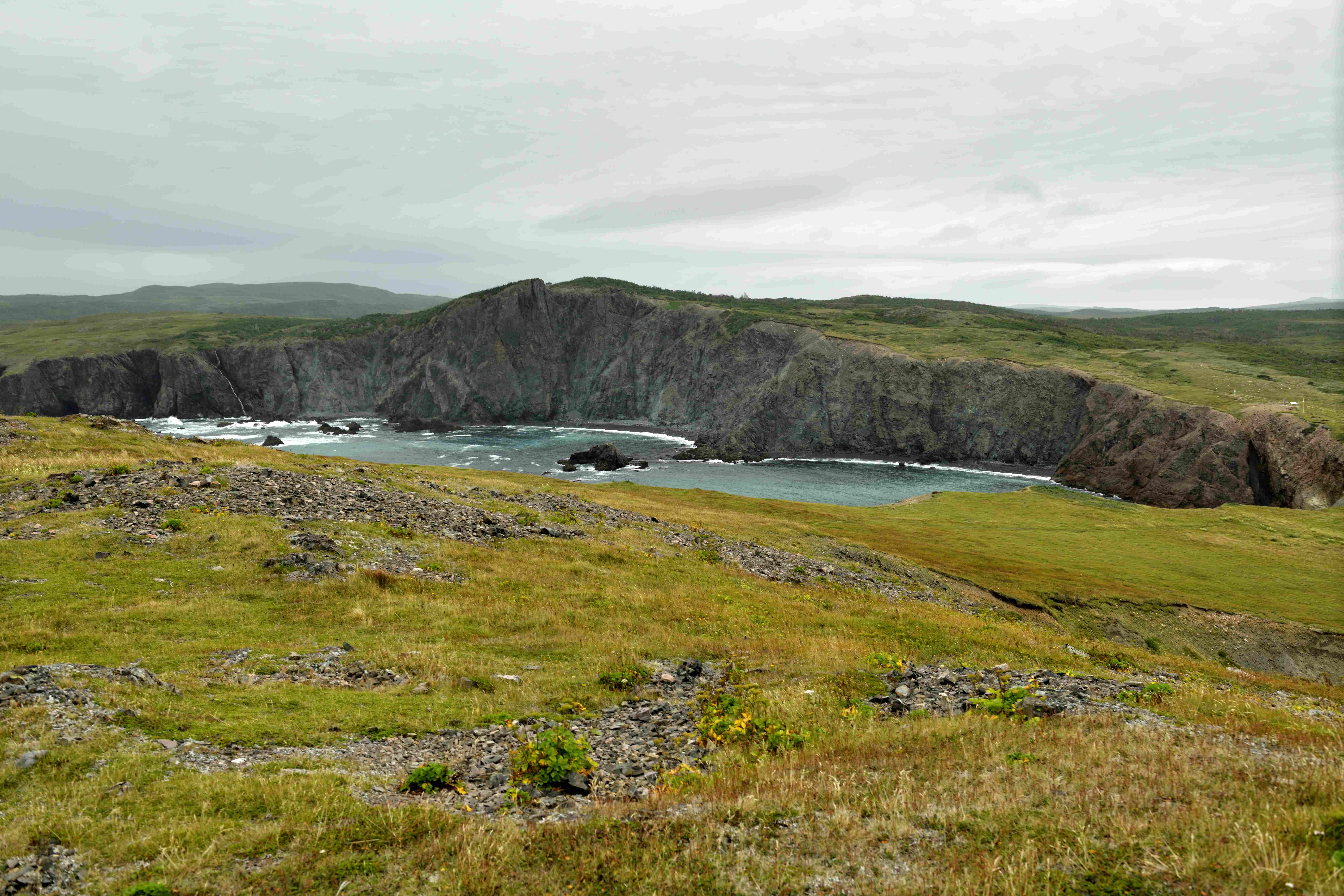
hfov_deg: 54.4
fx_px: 1307
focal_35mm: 35
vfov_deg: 37.9
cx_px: 672
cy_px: 448
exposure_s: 1/100
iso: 250
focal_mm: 35
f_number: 16
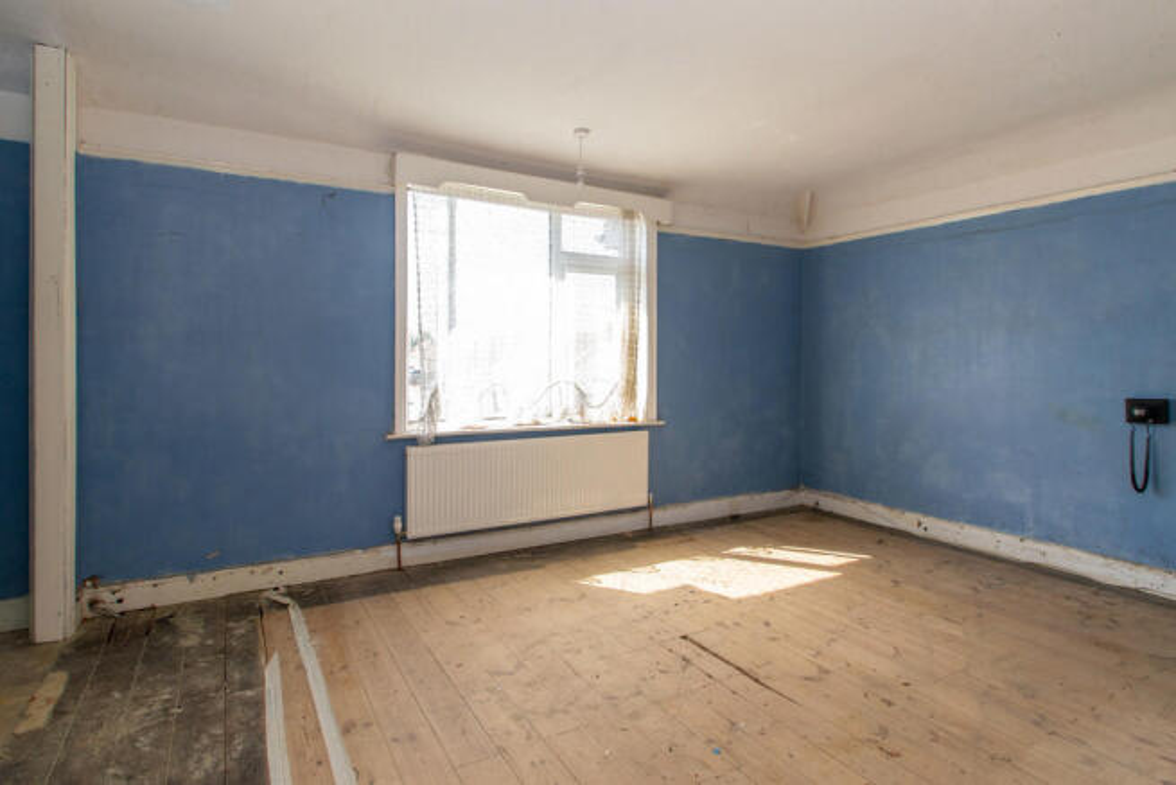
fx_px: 588
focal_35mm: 18
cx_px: 588
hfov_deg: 90.0
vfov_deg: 67.4
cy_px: 392
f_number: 8
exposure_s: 1/50
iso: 200
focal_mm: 12
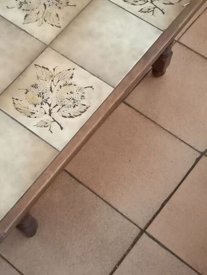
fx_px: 438
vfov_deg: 34.9
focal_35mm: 55
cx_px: 68
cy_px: 142
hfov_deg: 26.4
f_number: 1.8
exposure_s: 1/16.7
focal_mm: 4.65
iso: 3200
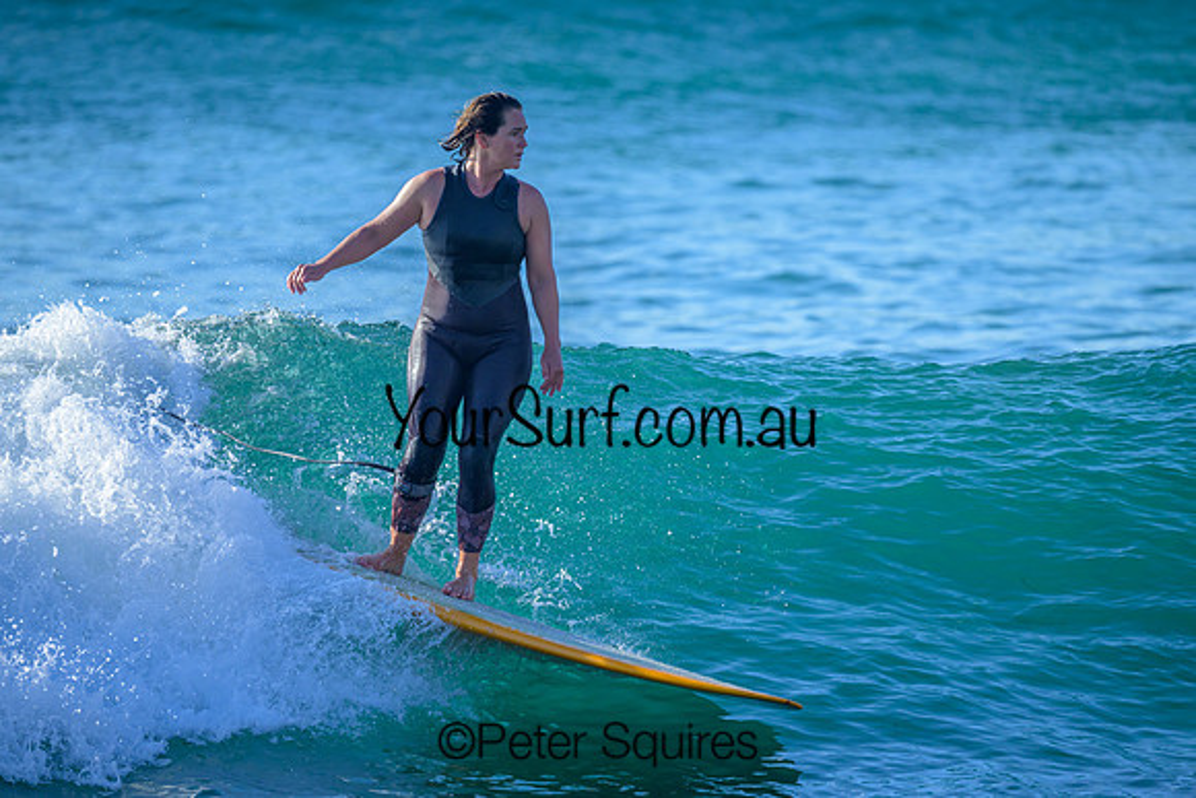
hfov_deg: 2.6
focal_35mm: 800
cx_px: 598
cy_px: 399
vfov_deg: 1.7
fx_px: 26583
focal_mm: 800
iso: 720
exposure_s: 1/2000
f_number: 6.3
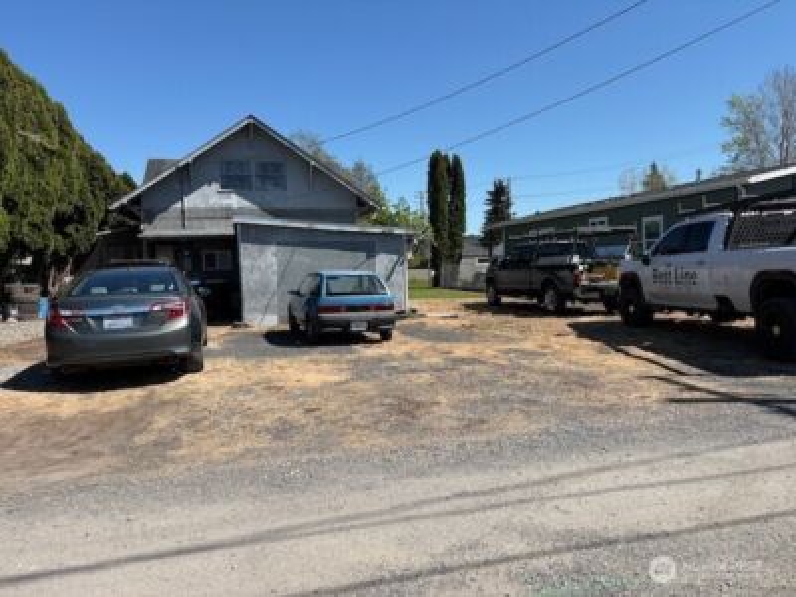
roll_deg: +0.9
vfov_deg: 53.1
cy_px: 298
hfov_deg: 67.3
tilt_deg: -2.4
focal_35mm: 26
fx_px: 598
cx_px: 398
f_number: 1.6
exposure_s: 1/3125
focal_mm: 5.96
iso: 50
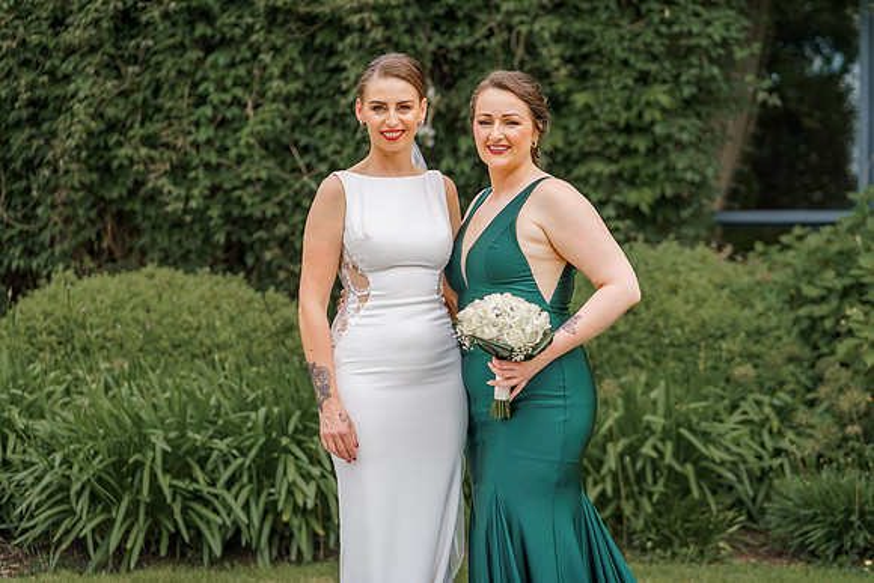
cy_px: 292
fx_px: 2064
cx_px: 437
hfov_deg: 23.9
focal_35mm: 85
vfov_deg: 16.1
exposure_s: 1/640
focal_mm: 85
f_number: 2.8
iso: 100
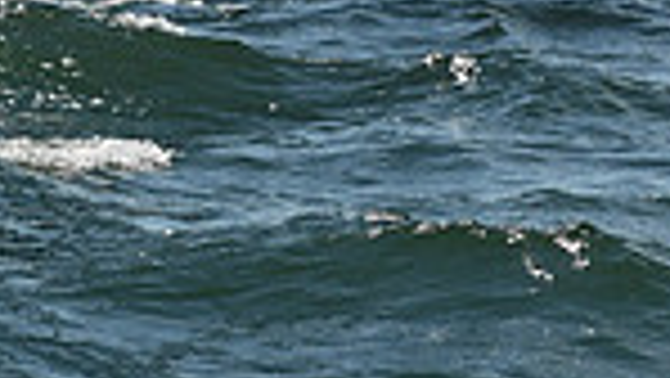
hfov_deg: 7.5
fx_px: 5084
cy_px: -904
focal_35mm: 286
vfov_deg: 4.1
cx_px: 61
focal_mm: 70
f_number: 7.1
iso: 320
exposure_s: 1/3200
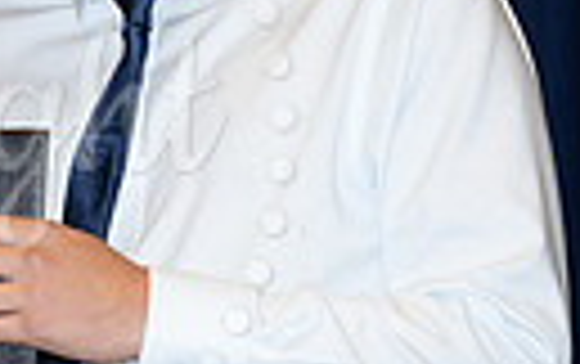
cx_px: -289
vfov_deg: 2.1
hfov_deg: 3.4
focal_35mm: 614
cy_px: 227
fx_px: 9718
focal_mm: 120
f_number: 5.6
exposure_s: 1/80
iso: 640
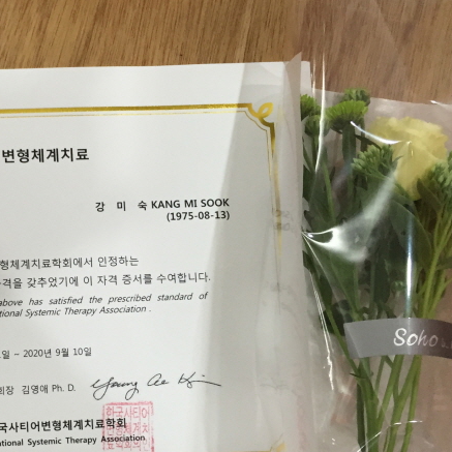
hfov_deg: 26.9
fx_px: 886
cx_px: -10
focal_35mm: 60
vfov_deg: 28.5
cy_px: 270
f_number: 2.2
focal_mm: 4.15
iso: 80
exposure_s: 1/30
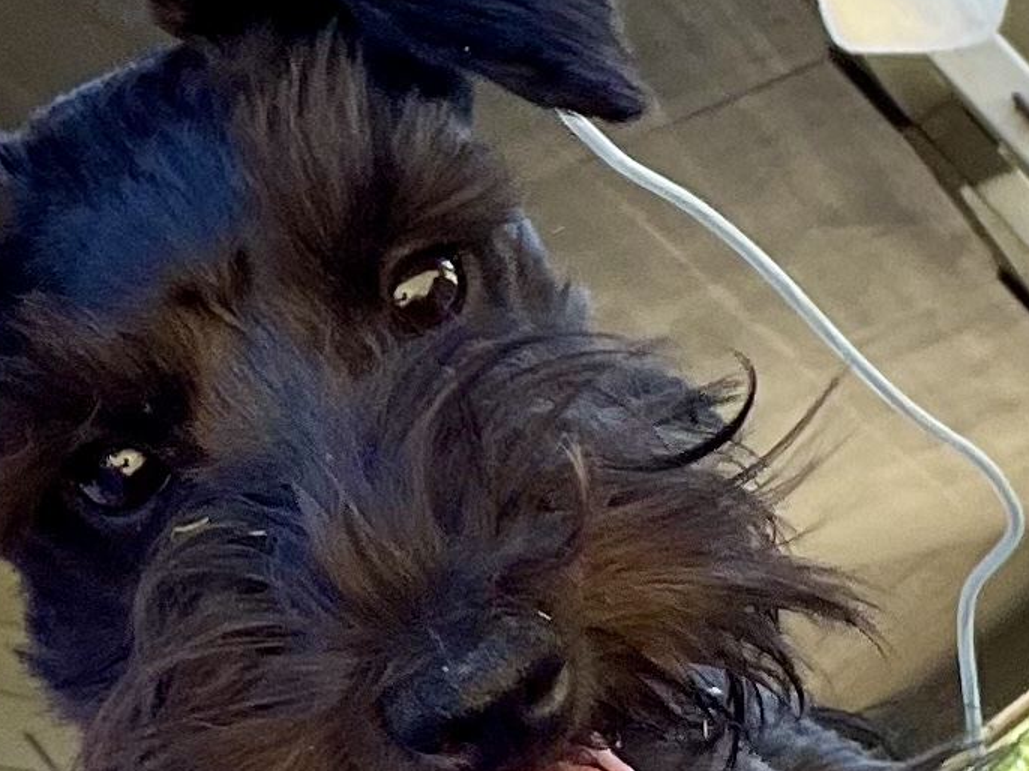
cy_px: 872
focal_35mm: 67
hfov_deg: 29.0
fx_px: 1991
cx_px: 481
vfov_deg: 20.8
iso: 25
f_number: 2.2
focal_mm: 2.71
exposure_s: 1/141
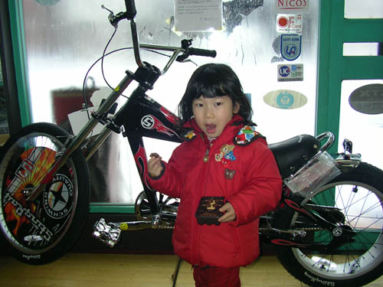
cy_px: 144
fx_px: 420
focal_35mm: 38
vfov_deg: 37.7
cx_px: 192
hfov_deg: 49.0
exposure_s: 1/57.3
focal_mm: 6
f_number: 2.9
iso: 81
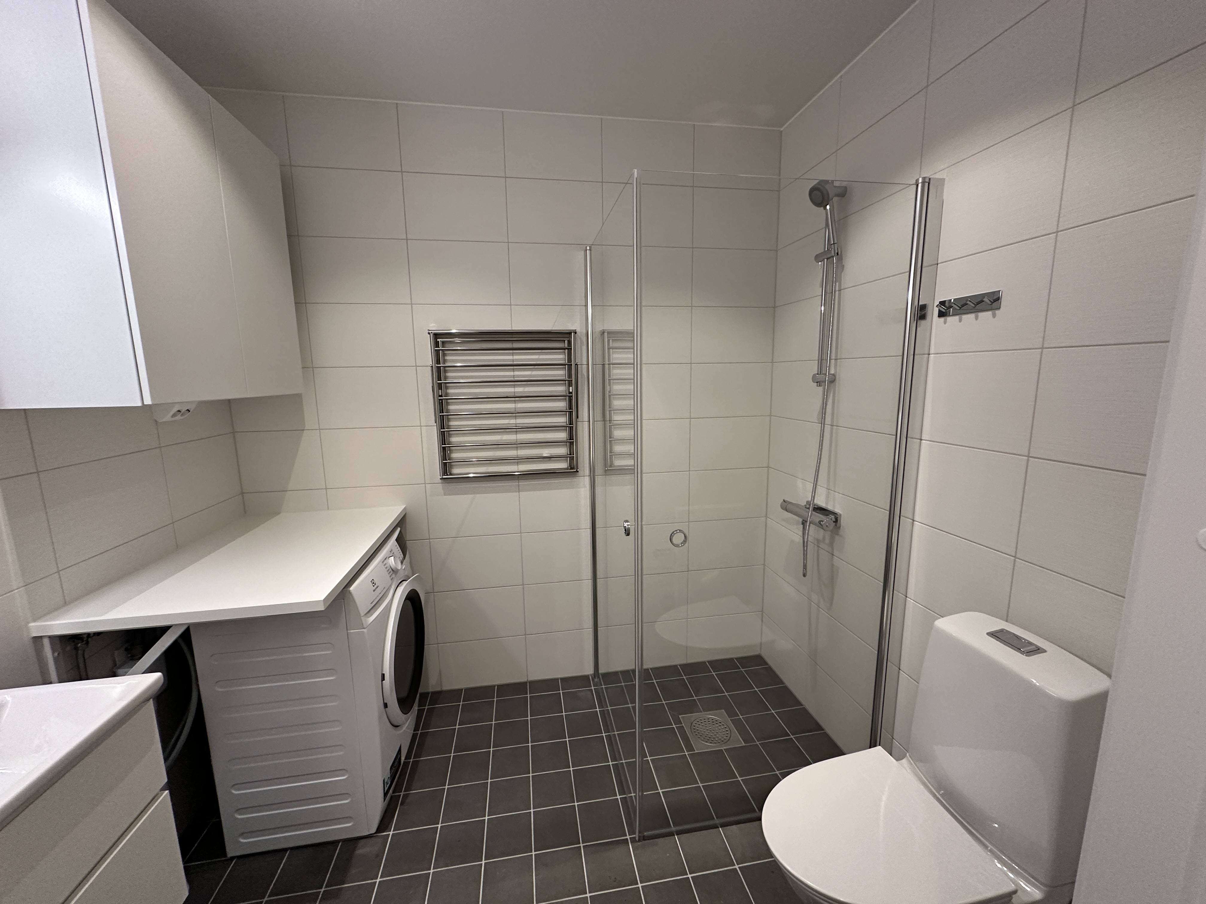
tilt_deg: -9.6
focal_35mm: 14
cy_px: 452
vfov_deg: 85.7
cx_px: 603
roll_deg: +1.4
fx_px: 488
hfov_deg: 102.1
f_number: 2.2
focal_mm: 2.22
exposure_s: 1/100
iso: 250
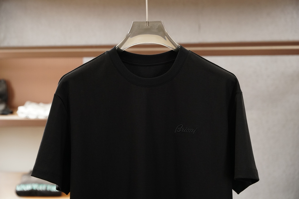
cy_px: 100
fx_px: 710
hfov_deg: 23.8
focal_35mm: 86
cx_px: 150
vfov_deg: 16.0
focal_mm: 57
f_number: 4
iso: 1000
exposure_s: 1/125
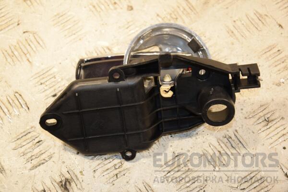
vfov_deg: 13.8
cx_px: 144
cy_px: 96
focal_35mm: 99
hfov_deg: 20.6
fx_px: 792
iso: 800
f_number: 5.6
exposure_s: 1/200
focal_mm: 66
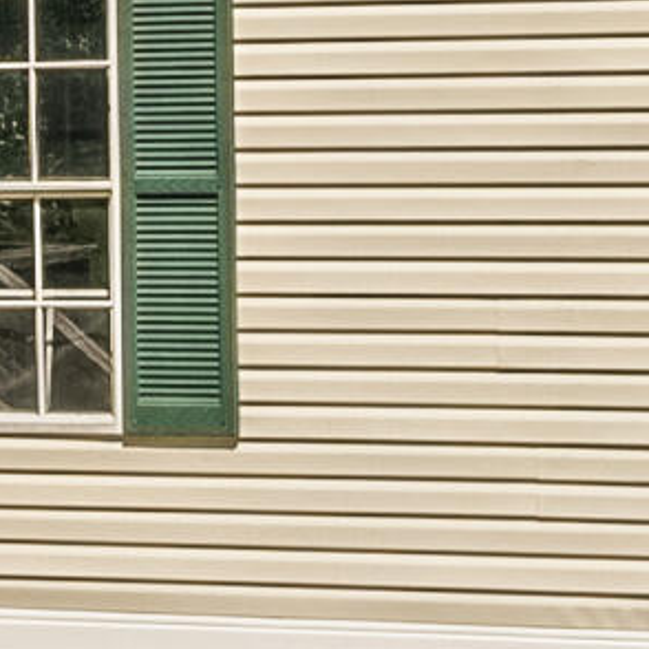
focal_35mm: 260
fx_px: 5515
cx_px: -119
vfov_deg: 6.7
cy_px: 72
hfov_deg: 6.7
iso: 640
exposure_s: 1/500
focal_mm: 30
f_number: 8
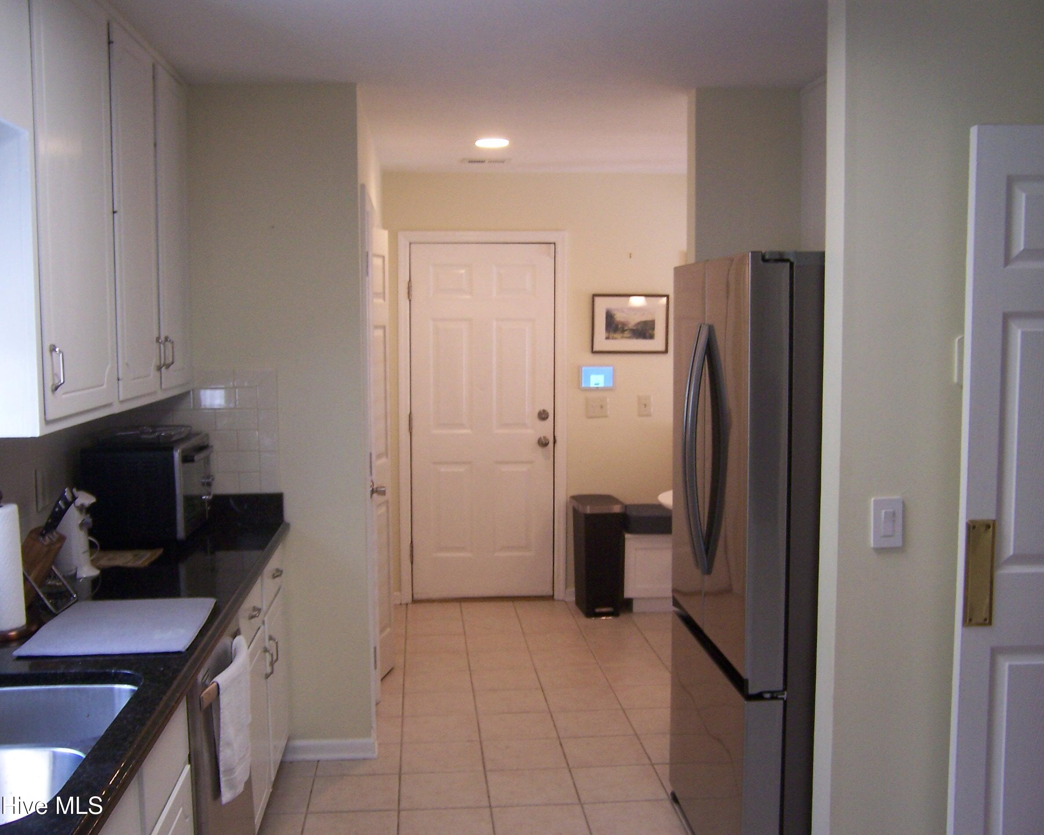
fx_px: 1081
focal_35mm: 35
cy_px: 419
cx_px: 489
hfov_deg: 51.5
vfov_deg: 42.2
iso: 140
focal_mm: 5.5
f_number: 3.4
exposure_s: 1/30
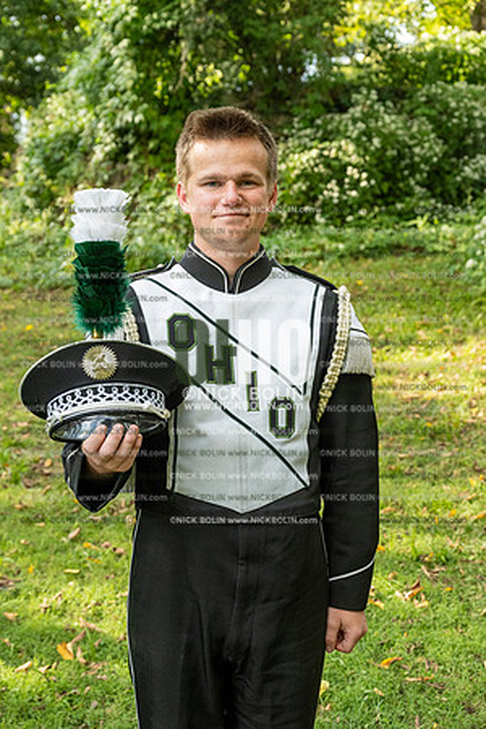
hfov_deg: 26.0
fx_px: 1053
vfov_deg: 38.2
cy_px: 364
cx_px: 243
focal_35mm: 52
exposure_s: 1/640
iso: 1000
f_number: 5.6
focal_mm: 52
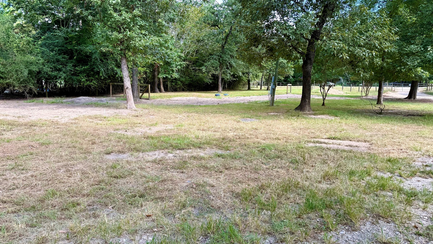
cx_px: 215
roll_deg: -1.0
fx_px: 310
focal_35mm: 27
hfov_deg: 69.9
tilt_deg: -2.3
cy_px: 100
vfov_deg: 42.7
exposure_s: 1/742
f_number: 1.78
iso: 100
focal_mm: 6.76
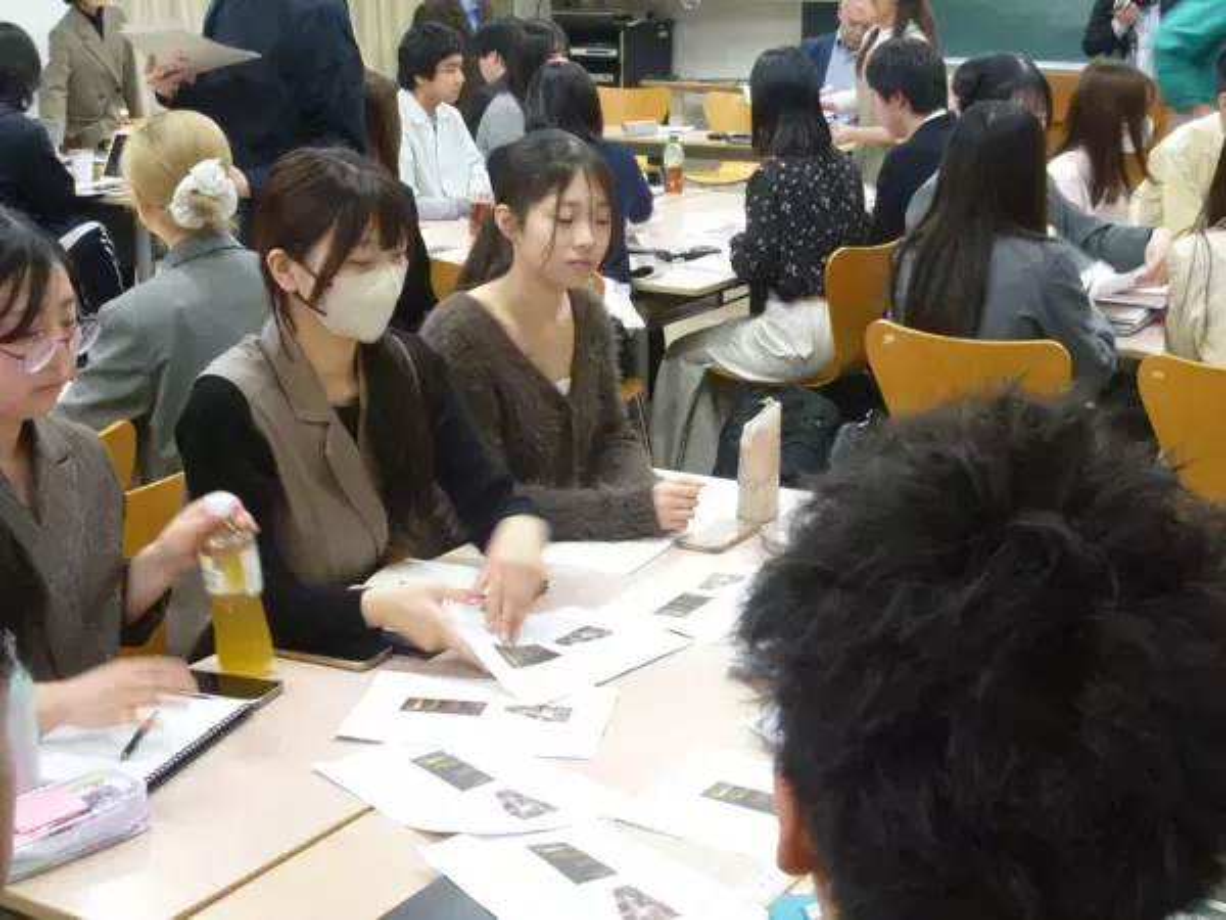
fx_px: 1913
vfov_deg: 27.0
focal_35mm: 54
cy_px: 460
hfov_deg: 35.5
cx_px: 613
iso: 400
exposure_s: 1/20
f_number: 3.6
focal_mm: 9.6
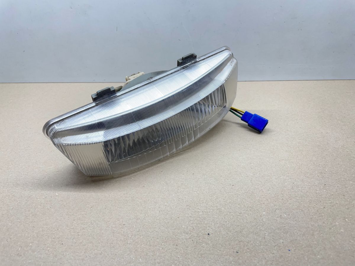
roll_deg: +3.2
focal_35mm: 26
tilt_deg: -30.5
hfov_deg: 67.3
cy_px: 133
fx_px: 267
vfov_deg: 53.1
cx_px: 178
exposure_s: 1/100
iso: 64
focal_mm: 4.2
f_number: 1.6
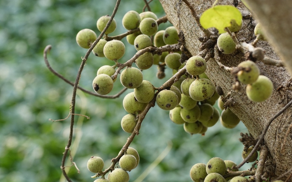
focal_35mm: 138
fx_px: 1098
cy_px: 91
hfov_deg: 15.1
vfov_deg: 9.5
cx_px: 146
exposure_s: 1/200
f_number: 6.3
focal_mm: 90
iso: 500
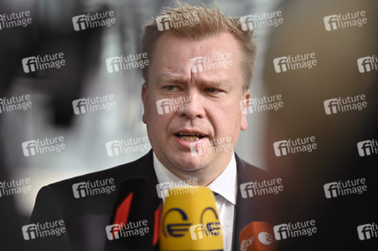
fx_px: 2098
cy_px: 126
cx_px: 189
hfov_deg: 10.3
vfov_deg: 6.9
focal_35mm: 200
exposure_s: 1/400
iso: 160
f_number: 2.8
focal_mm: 200
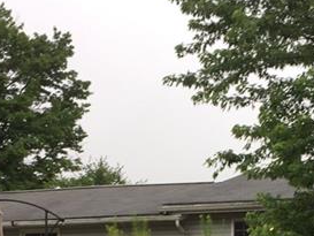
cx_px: 210
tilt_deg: +0.5
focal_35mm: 85
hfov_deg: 22.9
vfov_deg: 16.7
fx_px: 771
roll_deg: -1.7
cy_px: 279
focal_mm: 4.15
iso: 32
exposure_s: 1/215
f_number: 2.2
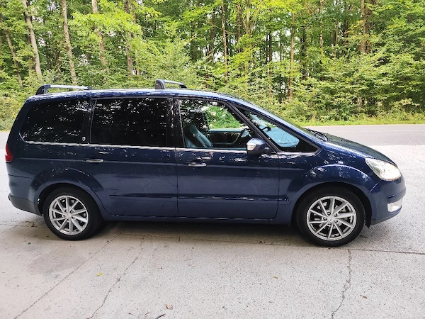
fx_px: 282
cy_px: 160
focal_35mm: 23
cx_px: 212
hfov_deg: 73.9
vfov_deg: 58.9
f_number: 1.65
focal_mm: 6.14
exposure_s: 1/50
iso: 320
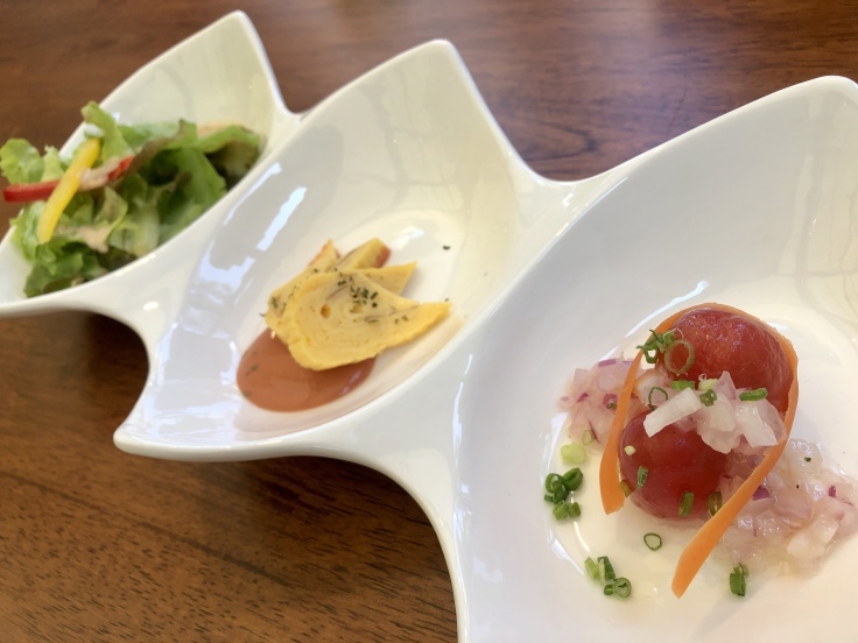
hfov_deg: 63.4
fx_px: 694
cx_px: 429
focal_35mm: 28
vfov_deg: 49.7
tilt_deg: -46.5
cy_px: 322
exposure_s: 1/182
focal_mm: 3.99
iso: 20
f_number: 1.8
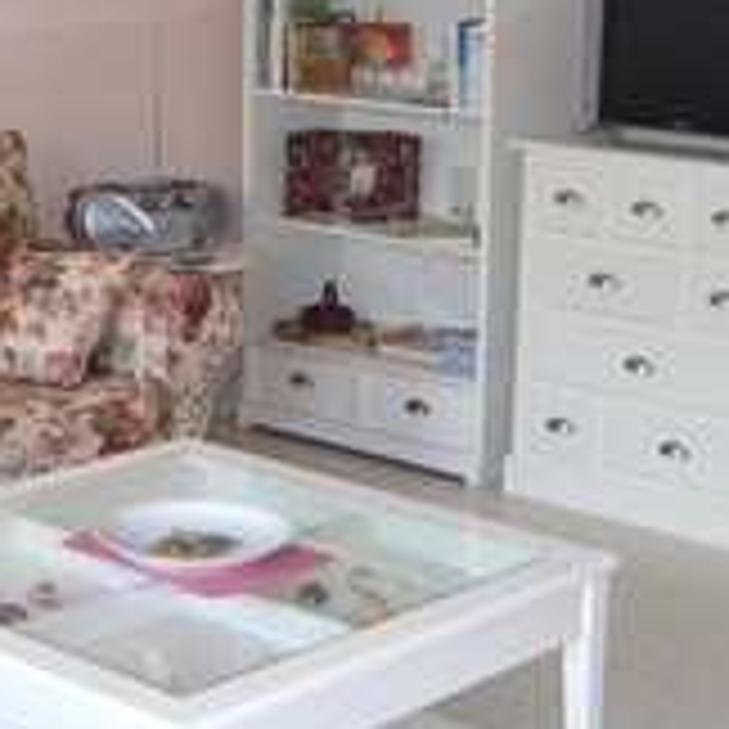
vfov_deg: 20.7
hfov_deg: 20.8
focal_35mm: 83
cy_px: 158
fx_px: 1978
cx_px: 279
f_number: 2.8
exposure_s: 1/60
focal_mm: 7.9
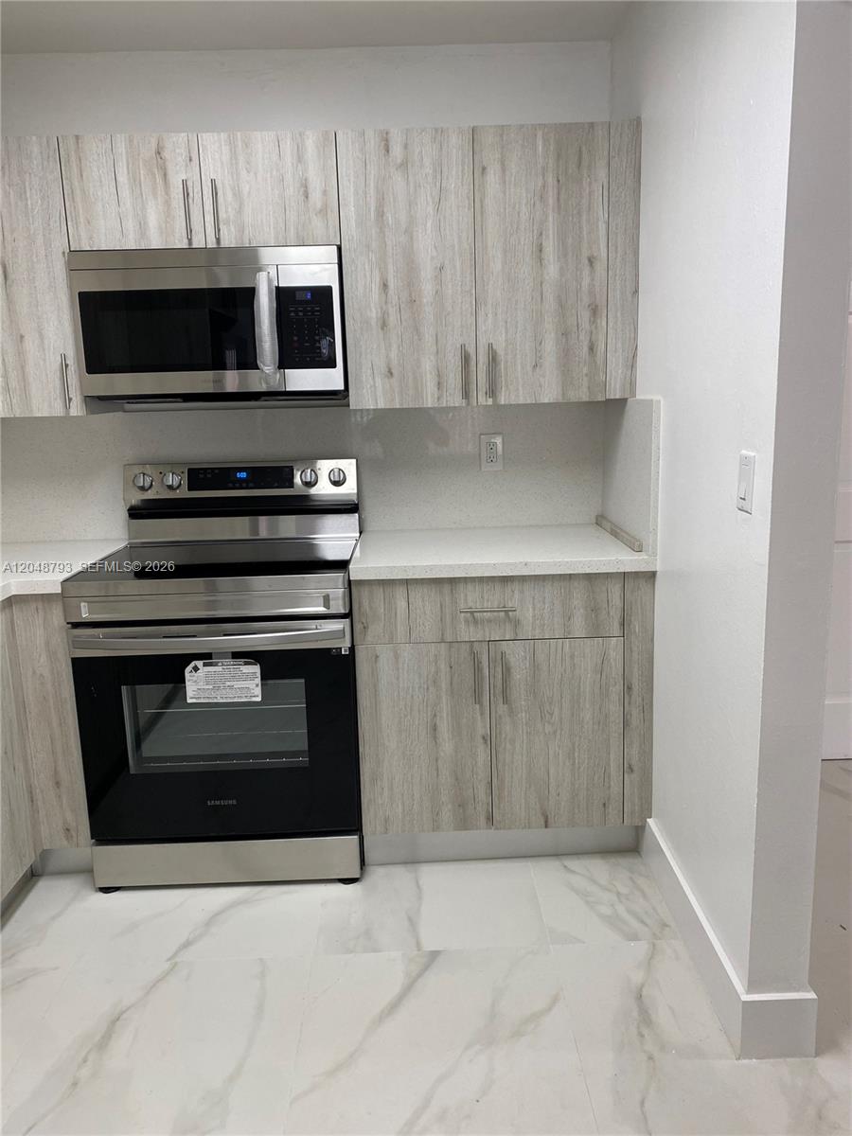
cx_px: 426
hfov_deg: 53.1
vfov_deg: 67.3
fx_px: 853
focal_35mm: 26
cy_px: 568
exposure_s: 1/120
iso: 100
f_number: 1.8
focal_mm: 4.25
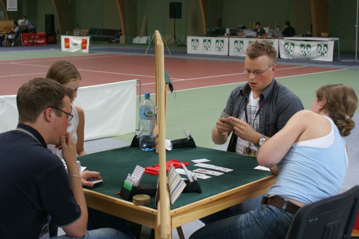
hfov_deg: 37.2
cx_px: 180
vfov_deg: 25.3
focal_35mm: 54
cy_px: 122
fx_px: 534
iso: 200
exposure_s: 1/25
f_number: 5.6
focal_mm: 35
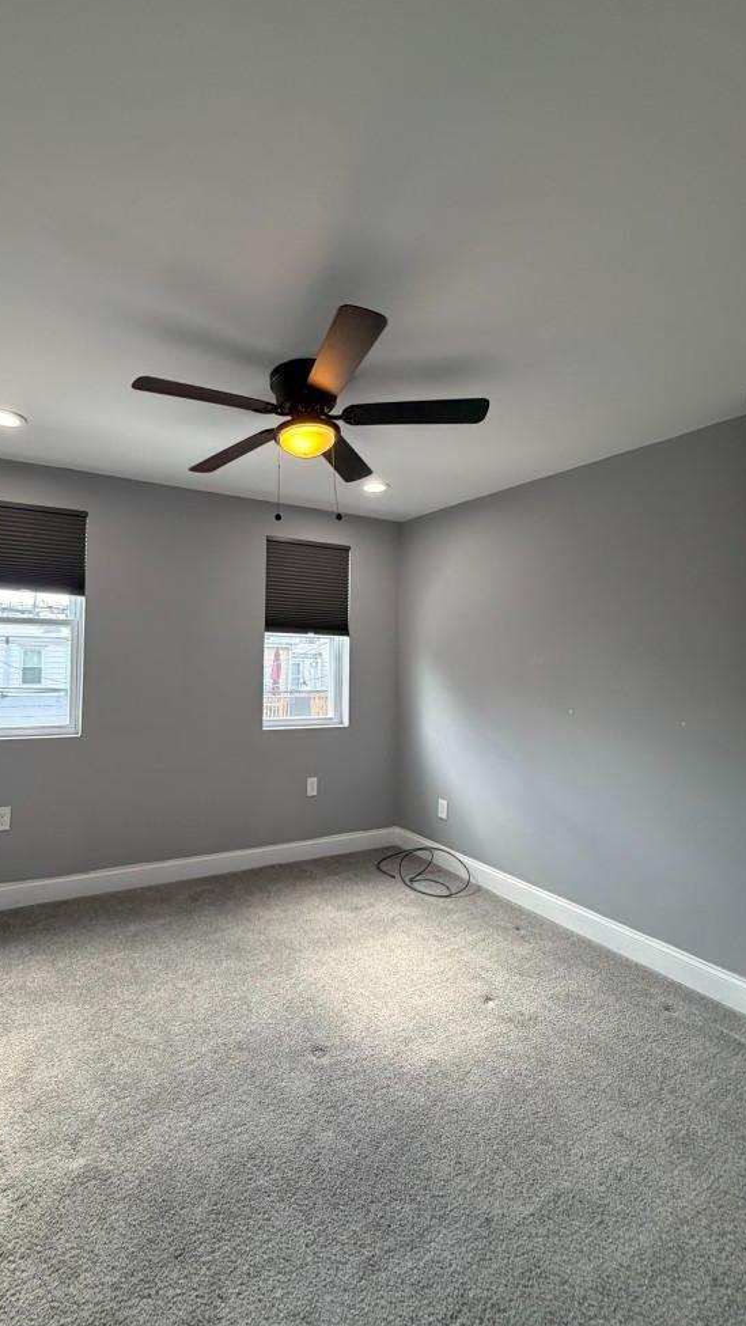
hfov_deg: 65.9
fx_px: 563
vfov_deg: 99.3
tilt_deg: +2.1
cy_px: 643
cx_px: 273
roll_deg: -2.6
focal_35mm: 16
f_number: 2.2
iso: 200
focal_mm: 2.22
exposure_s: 1/120
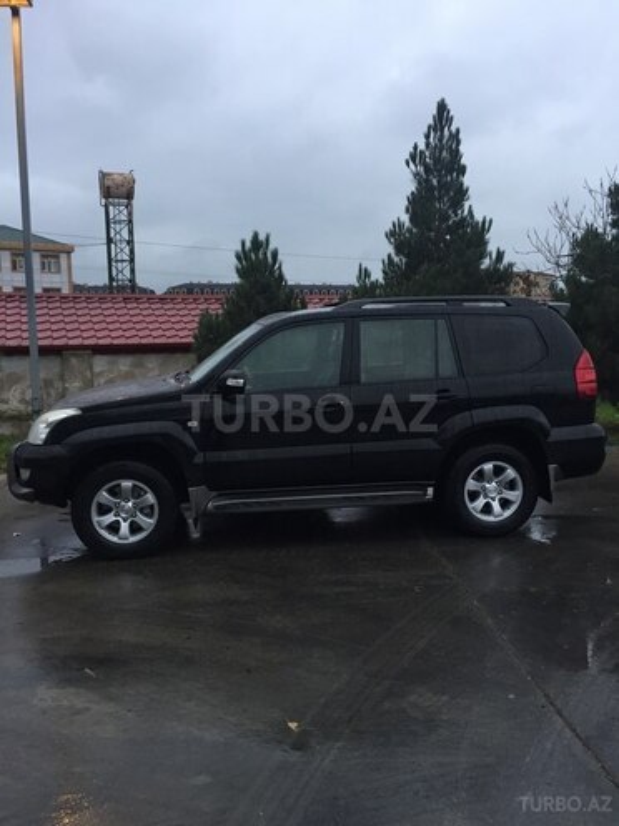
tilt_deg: -4.3
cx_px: 310
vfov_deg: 61.7
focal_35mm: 29
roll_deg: +1.5
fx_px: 691
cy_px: 413
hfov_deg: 48.2
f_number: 2.2
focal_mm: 4.15
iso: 64
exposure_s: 1/33
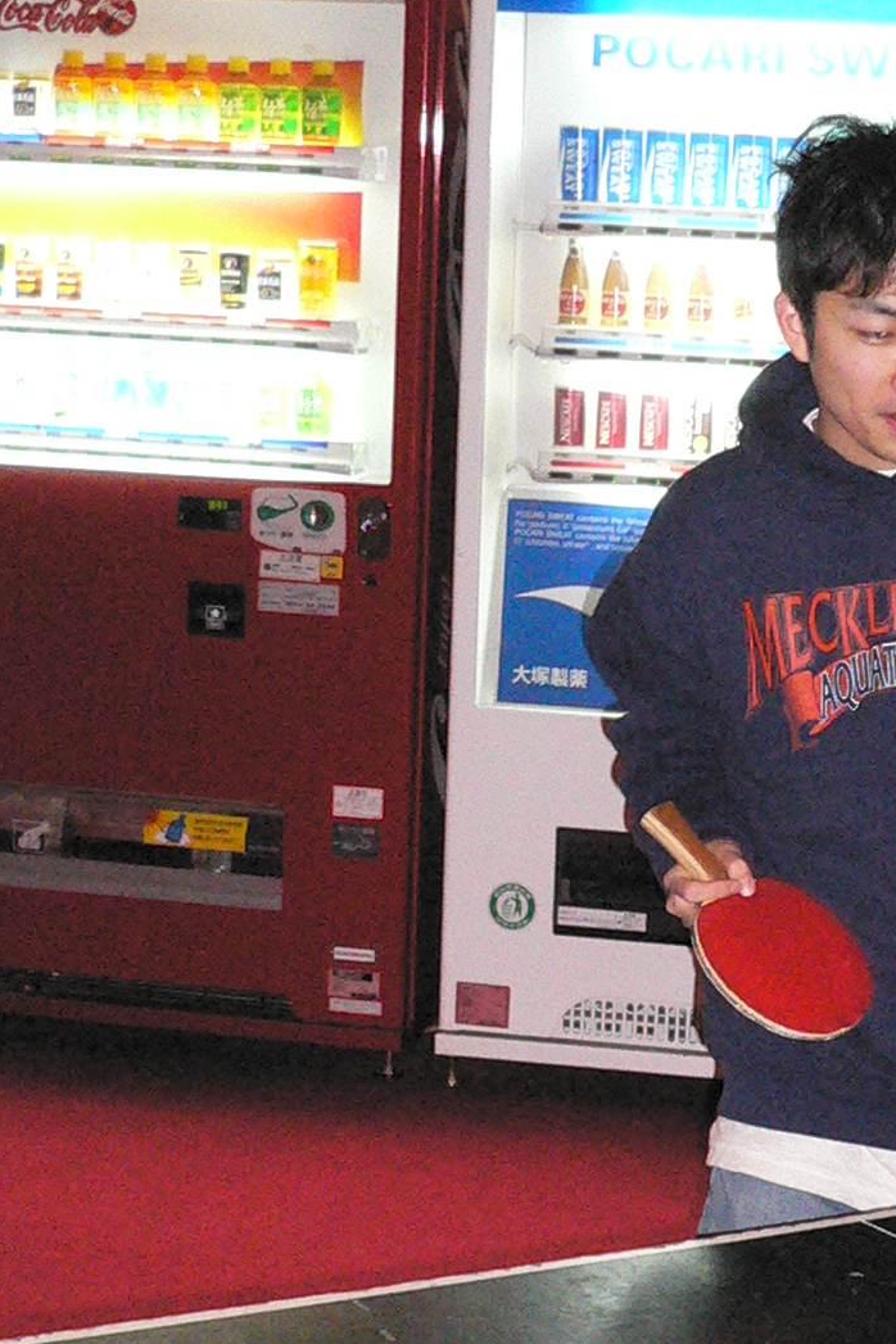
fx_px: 3322
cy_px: 854
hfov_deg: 15.3
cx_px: 673
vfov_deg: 22.8
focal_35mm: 89
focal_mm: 5.8
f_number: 2.8
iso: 400
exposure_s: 1/60
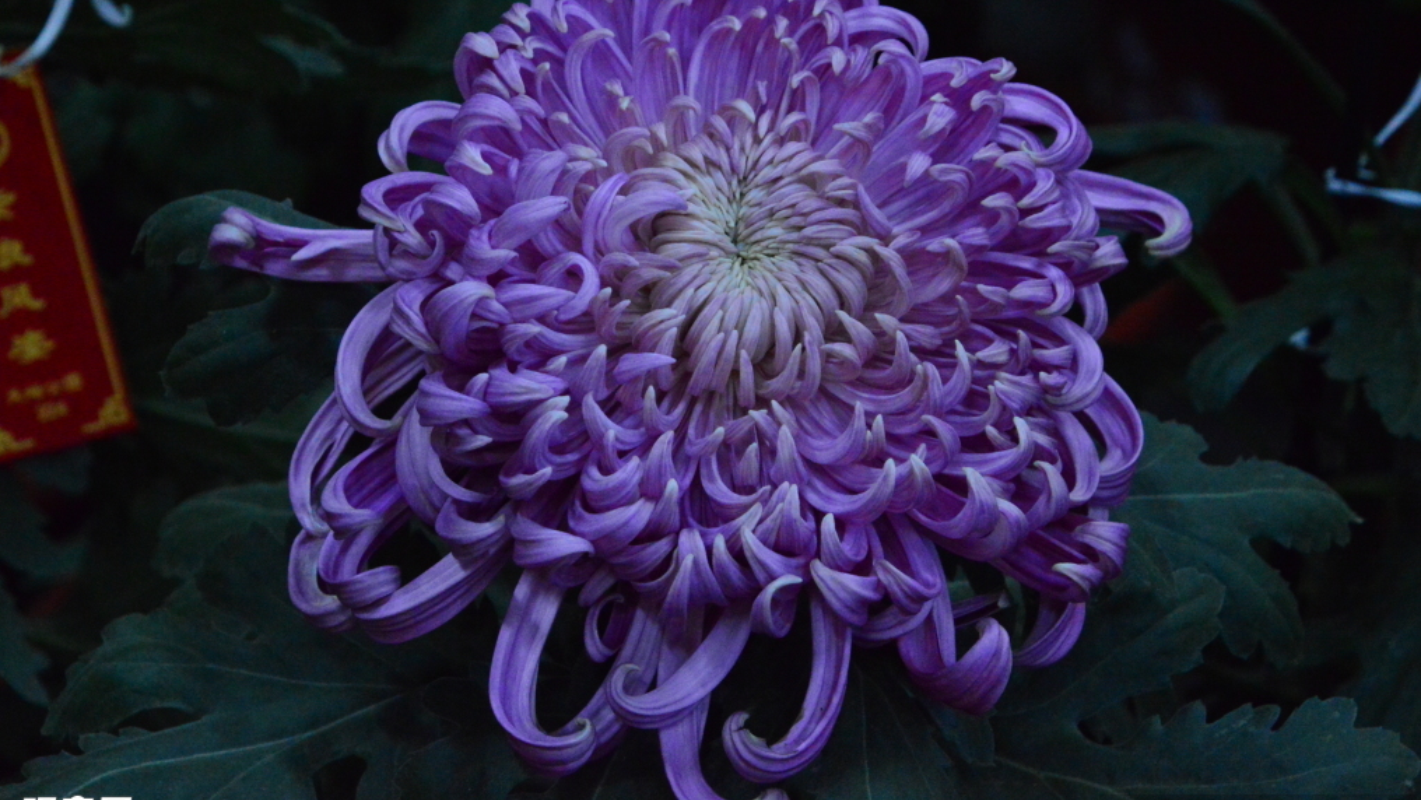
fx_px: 6558
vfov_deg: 7.0
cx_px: 715
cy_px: 360
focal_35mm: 174
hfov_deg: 12.4
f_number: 13
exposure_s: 1/30
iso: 6400
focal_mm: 110
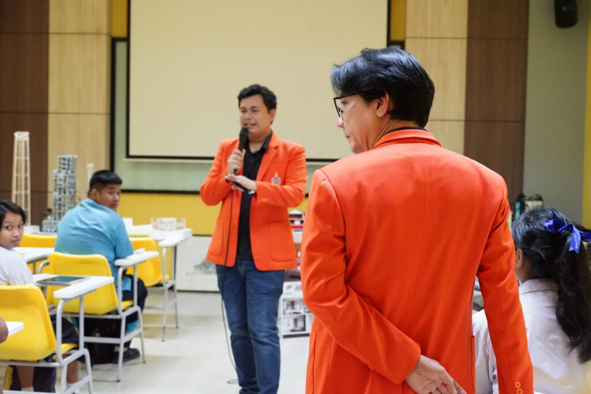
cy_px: 197
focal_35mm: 50
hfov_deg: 39.6
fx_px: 821
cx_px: 296
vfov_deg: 27.0
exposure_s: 1/80
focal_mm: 50
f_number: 5.6
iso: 10000
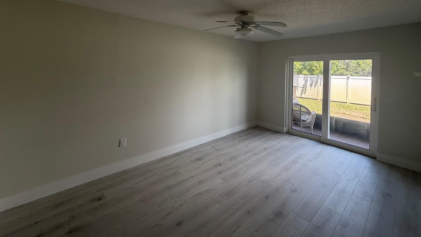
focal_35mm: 16
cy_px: 74
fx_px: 179
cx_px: 219
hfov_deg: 99.3
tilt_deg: -0.8
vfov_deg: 64.8
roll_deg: -0.5
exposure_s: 1/121
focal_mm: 2.22
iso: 160
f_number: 2.2
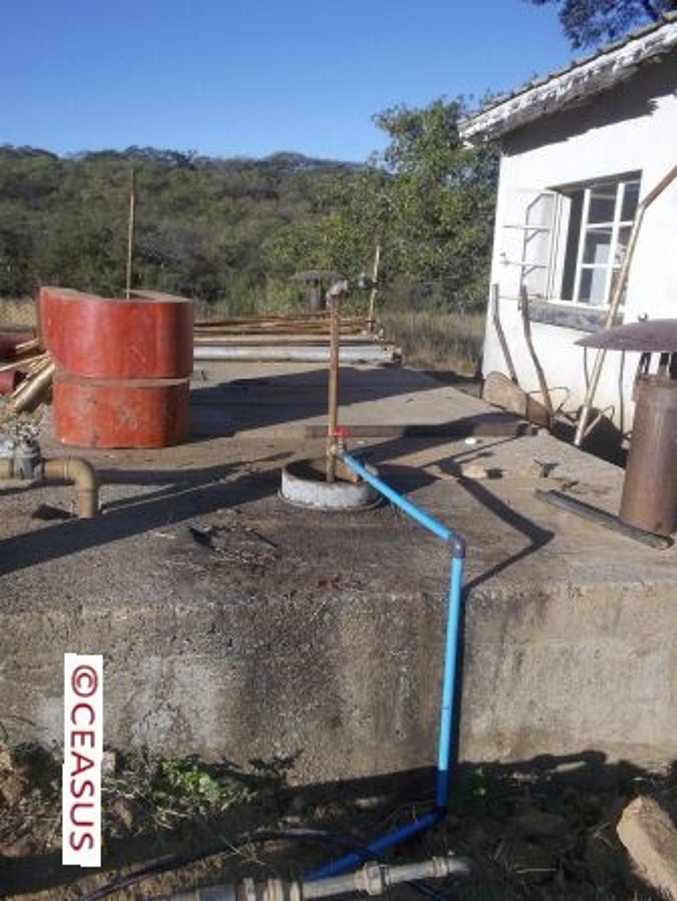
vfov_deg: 61.6
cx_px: 338
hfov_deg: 48.3
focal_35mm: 29
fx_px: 755
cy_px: 450
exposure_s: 1/320
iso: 80
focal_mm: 4.1
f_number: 5.6
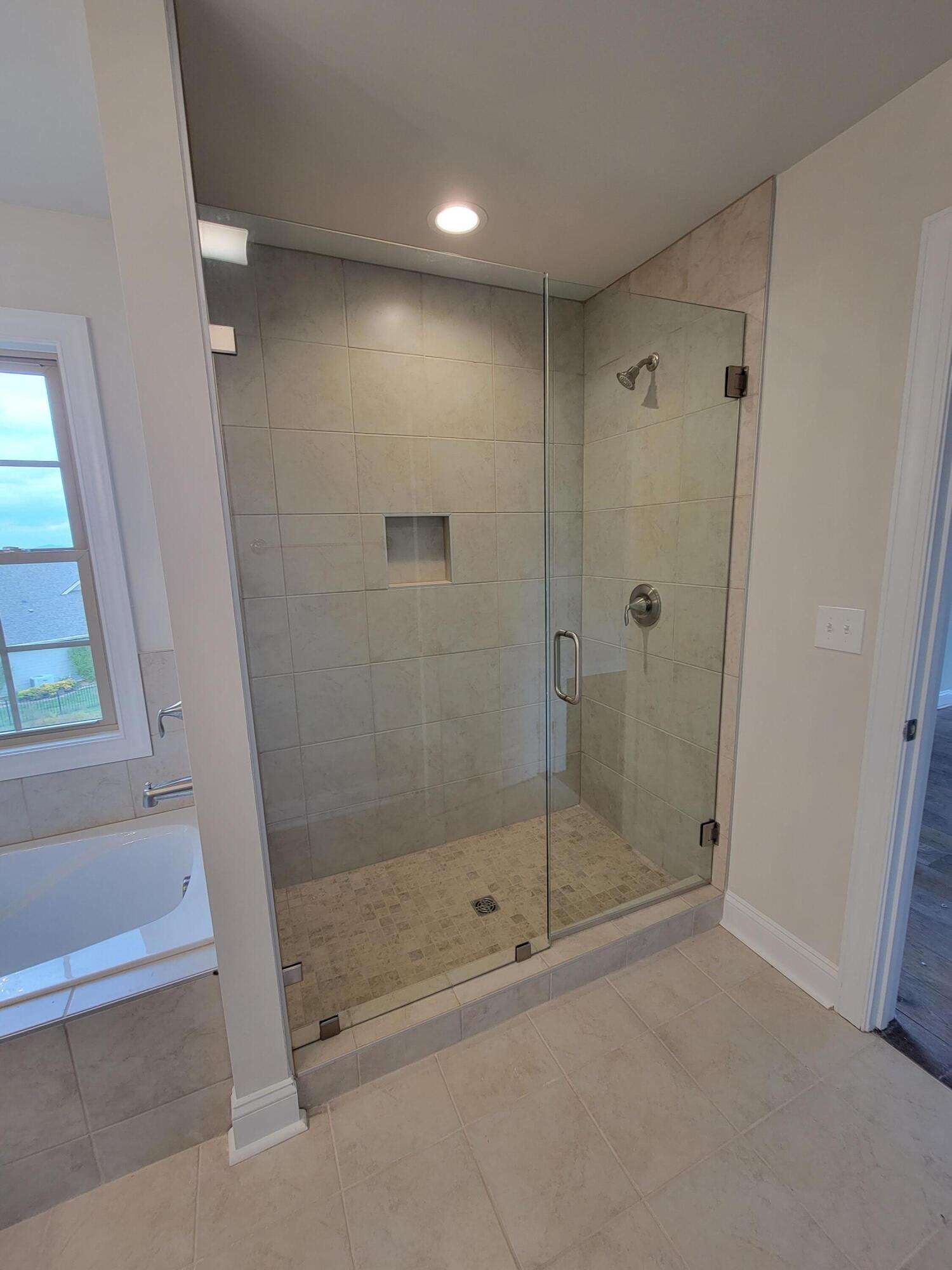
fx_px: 477
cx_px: 476
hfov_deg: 89.9
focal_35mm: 13
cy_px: 635
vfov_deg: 106.2
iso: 100
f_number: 2.2
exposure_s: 1/60
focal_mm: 2.2
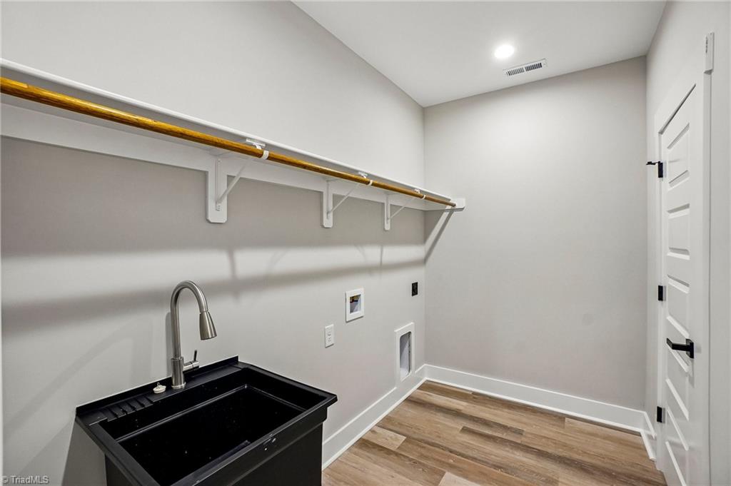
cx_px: 366
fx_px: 304
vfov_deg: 77.2
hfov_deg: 100.4
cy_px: 243
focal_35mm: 15
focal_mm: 10
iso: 400
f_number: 8
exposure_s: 1/5
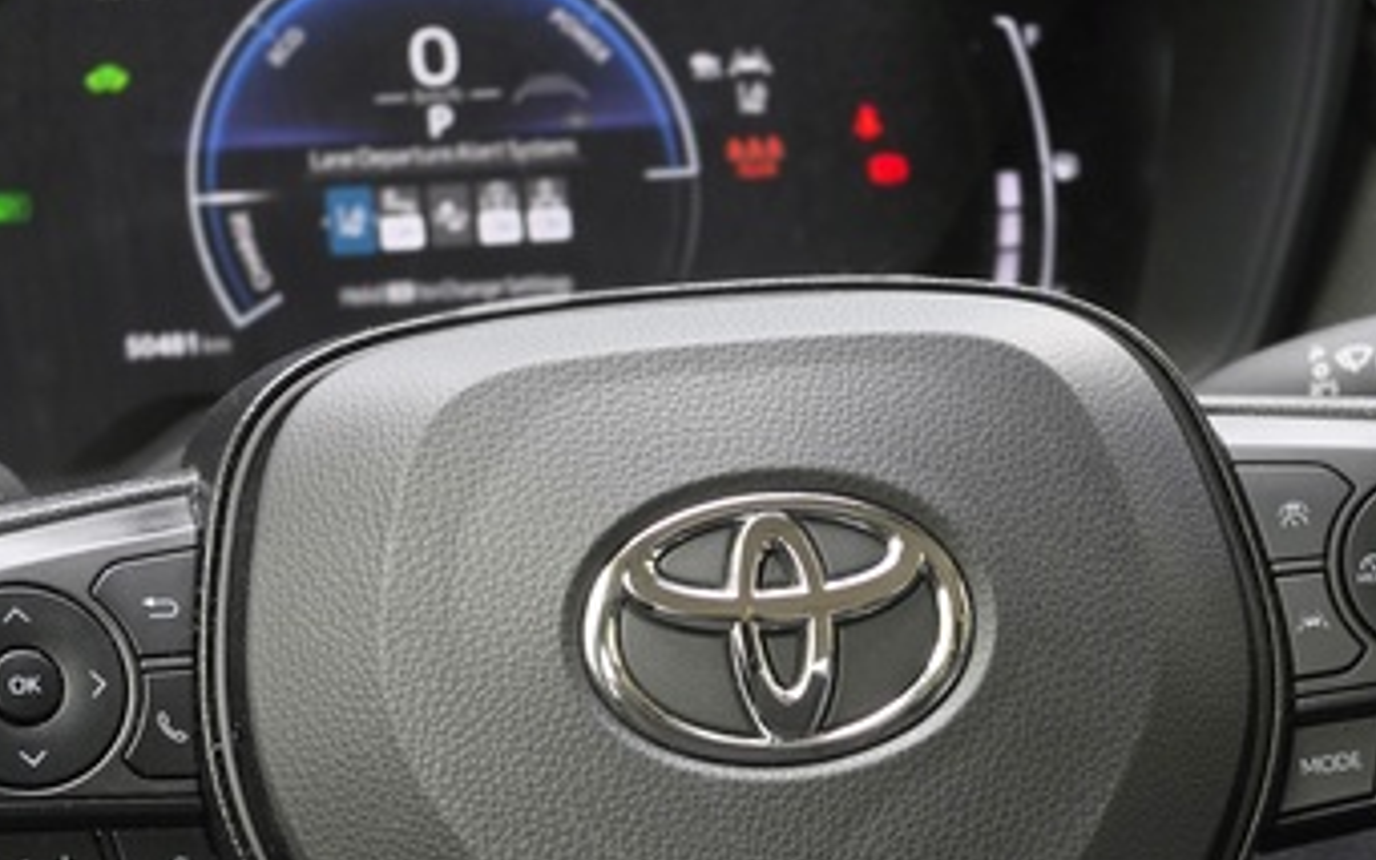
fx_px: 5624
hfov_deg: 13.9
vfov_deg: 8.7
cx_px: 730
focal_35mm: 150
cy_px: 616
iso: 400
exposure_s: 1/120
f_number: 2.9
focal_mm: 18.6
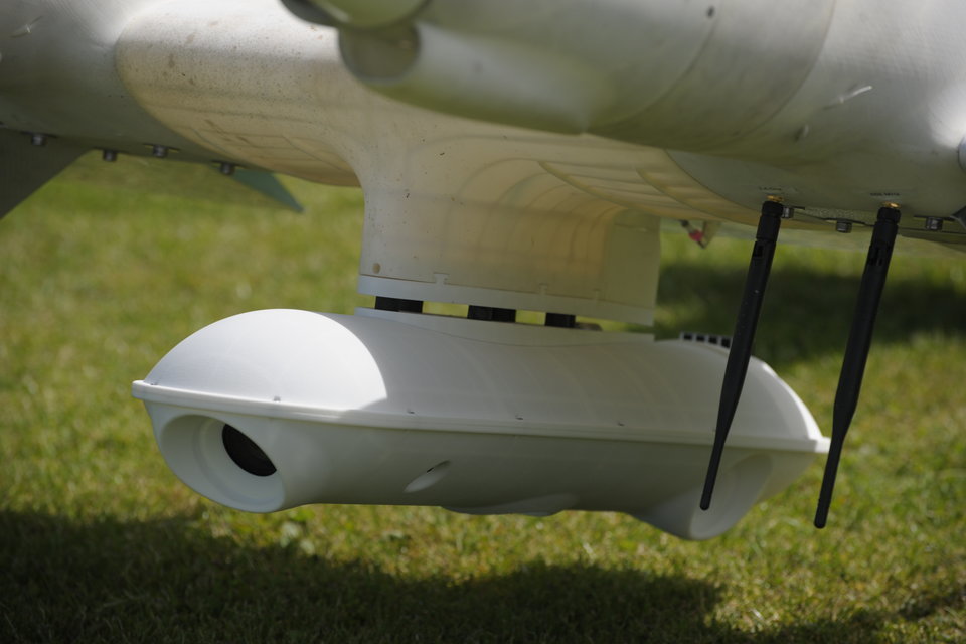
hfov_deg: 12.5
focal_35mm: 165
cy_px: 322
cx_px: 483
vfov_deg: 8.3
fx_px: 4427
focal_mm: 165
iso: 400
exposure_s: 1/2500
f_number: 7.1
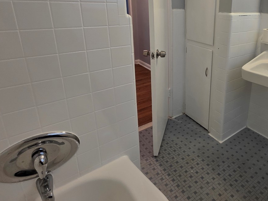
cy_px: 65
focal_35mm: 24
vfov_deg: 55.4
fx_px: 186
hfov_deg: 67.1
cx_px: 201
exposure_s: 1/60
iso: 160
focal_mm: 2.2
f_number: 1.9
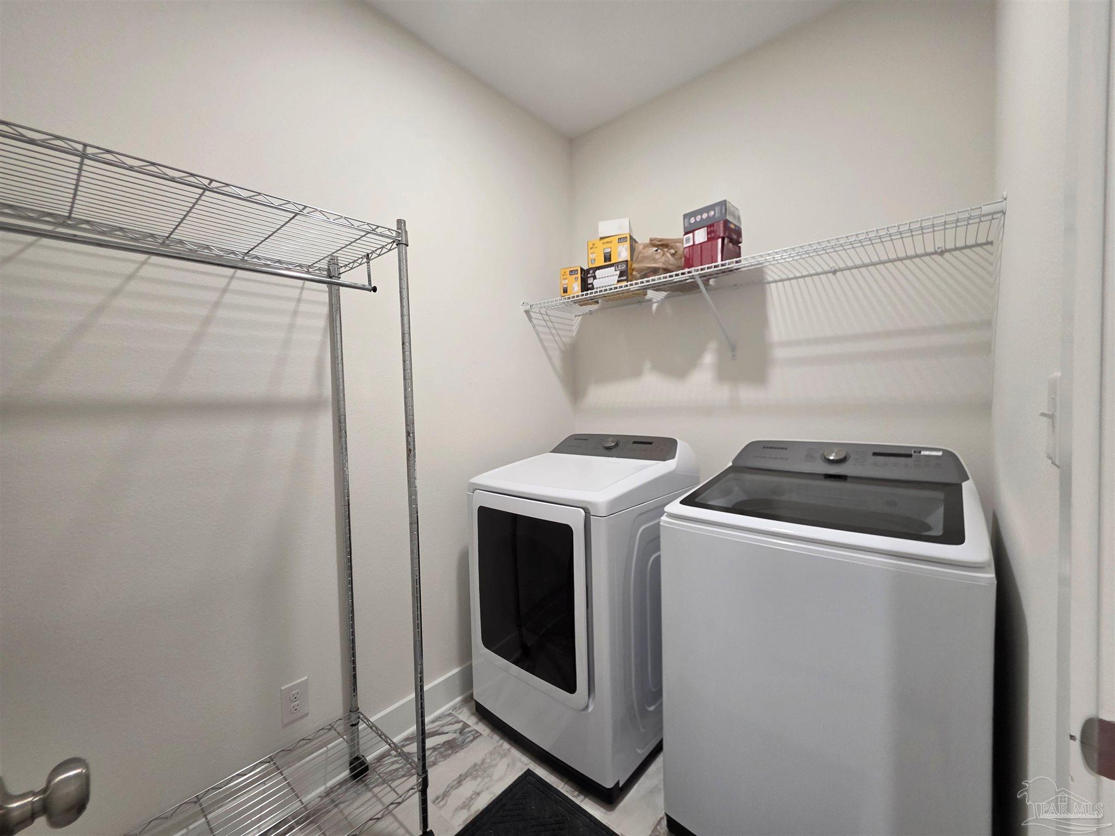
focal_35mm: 13
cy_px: 418
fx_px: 419
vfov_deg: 89.9
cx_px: 558
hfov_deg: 106.2
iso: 160
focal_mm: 2.2
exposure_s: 1/60
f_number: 1.9
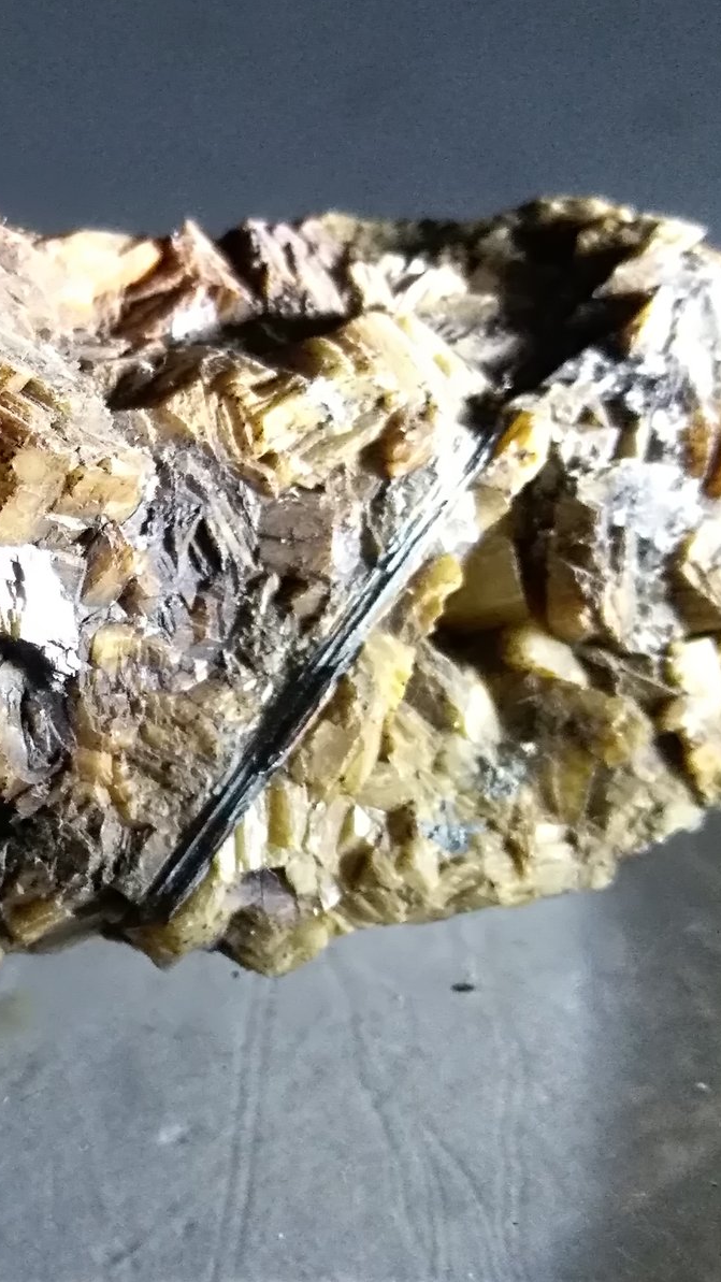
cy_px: 638
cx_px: -31
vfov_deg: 52.8
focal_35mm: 38
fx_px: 1292
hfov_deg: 28.8
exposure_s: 1/33.3
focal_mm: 3.54
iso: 697
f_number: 2
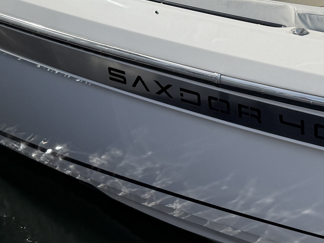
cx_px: 307
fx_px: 824
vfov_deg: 16.6
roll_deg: +0.4
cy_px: 28
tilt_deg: -17.7
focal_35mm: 88
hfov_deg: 21.6
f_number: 1.78
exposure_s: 1/7353
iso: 80
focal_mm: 6.76
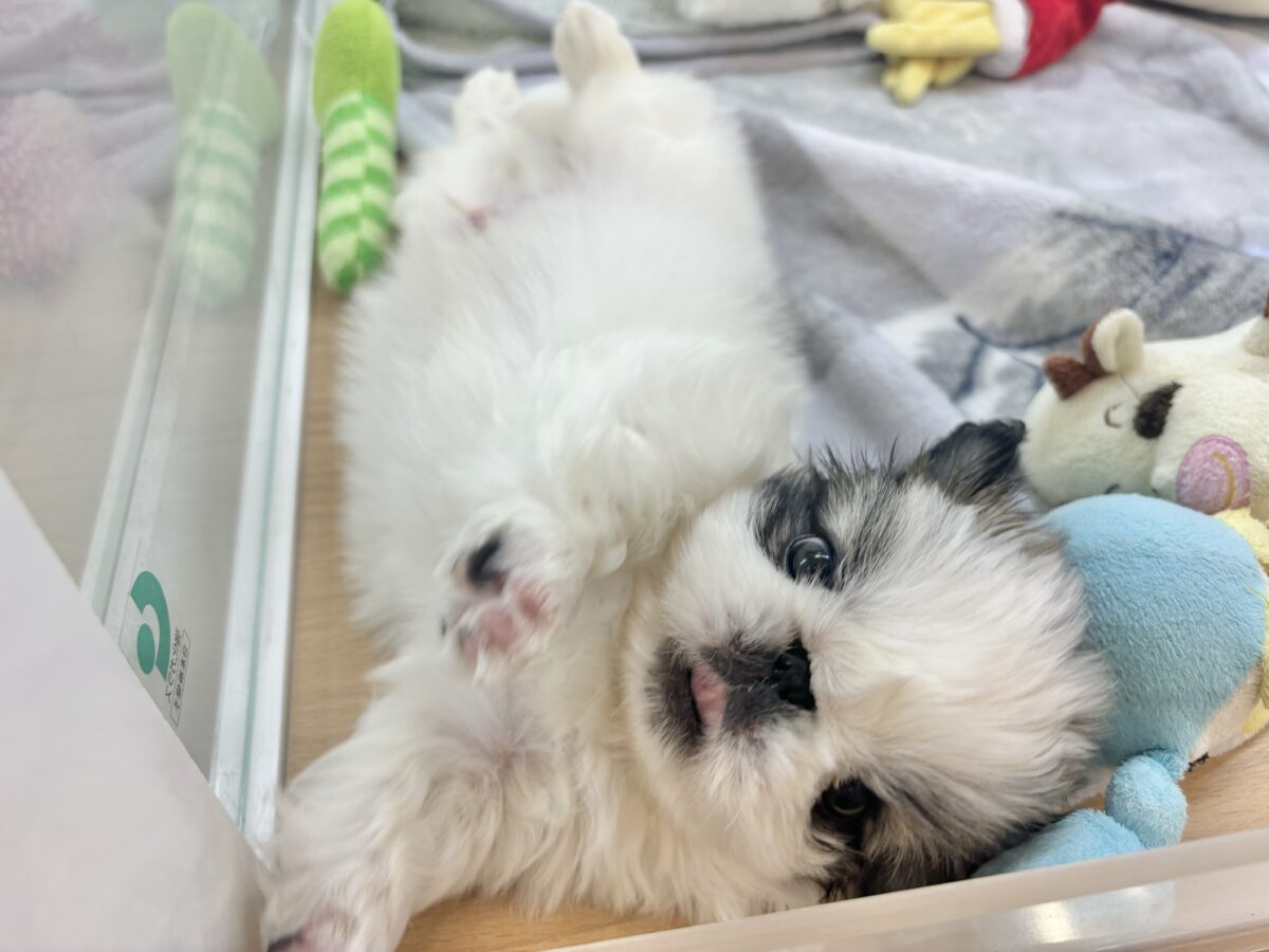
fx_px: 953
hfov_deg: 67.3
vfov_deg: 53.1
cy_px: 476
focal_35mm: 26
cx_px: 634
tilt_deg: -49.4
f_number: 1.6
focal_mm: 5.96
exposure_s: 1/100
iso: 50
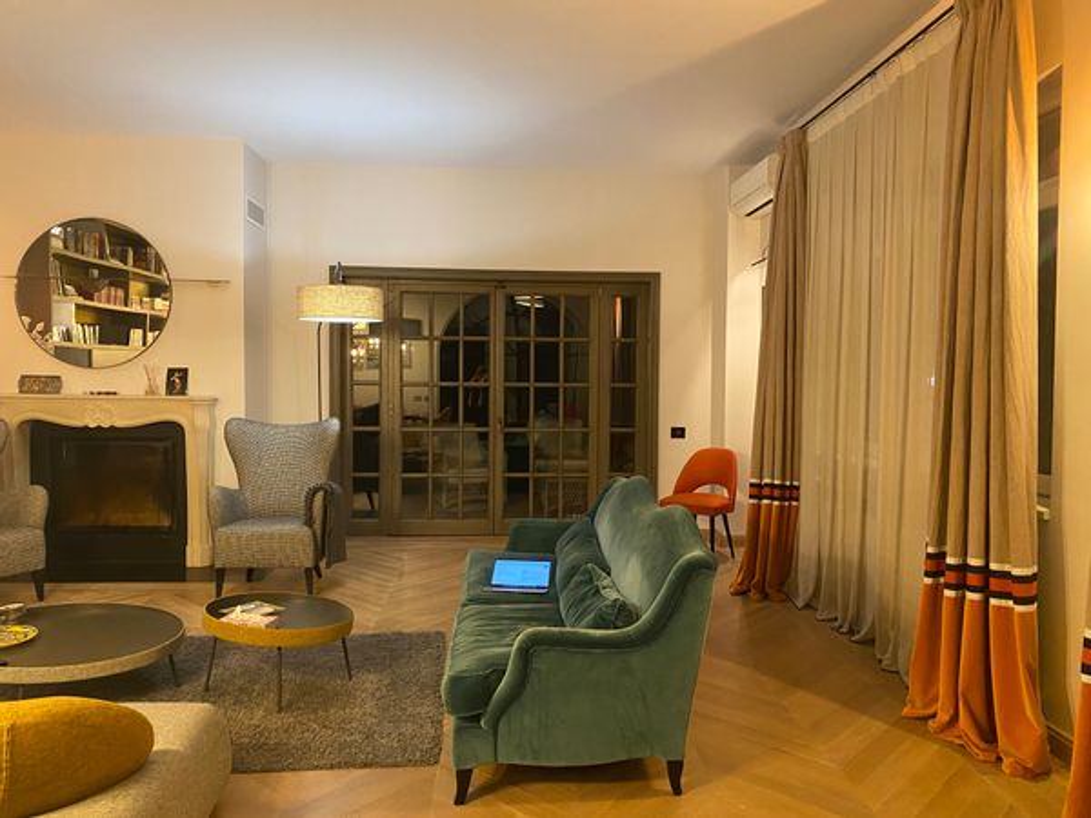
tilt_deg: -2.0
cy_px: 409
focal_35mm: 26
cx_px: 546
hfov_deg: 67.3
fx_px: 819
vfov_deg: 53.1
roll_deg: -0.9
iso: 400
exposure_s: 1/33
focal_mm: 4.25
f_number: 1.8
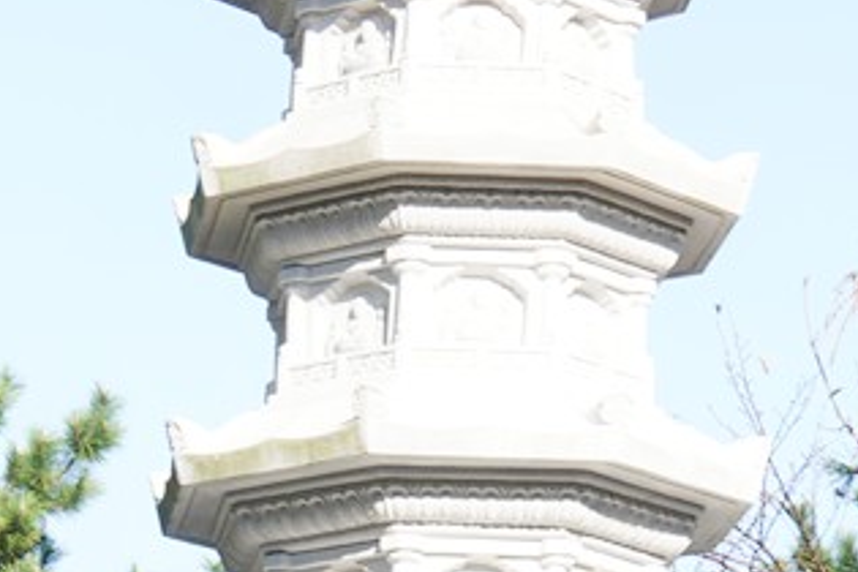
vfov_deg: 5.9
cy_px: 1411
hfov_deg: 9.2
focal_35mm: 222
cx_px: 41
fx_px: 5291
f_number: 11
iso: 200
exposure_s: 1/100
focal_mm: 35
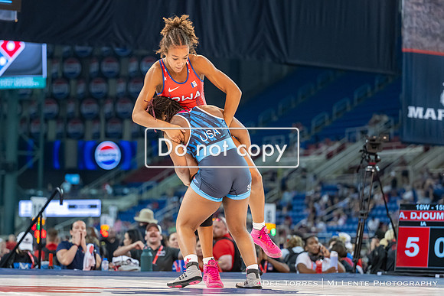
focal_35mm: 127
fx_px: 1561
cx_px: 170
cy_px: 174
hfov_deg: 16.2
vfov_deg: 10.8
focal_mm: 102
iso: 2200
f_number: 2.8
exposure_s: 1/800
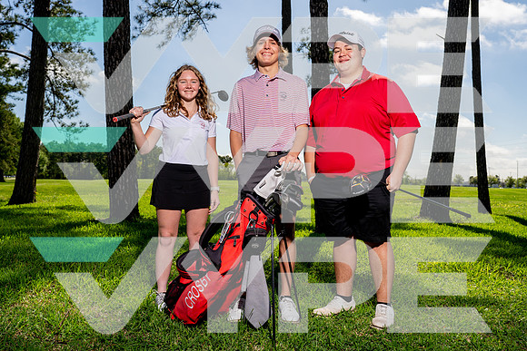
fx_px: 445
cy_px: 175
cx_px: 261
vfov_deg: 43.1
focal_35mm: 30
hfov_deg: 61.2
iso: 100
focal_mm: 29
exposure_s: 1/1250
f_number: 5.6
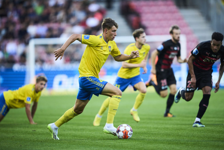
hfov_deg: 5.2
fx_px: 2489
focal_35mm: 400
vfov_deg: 3.4
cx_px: 112
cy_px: 75
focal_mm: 400
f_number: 2.8
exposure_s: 1/2500
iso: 1000
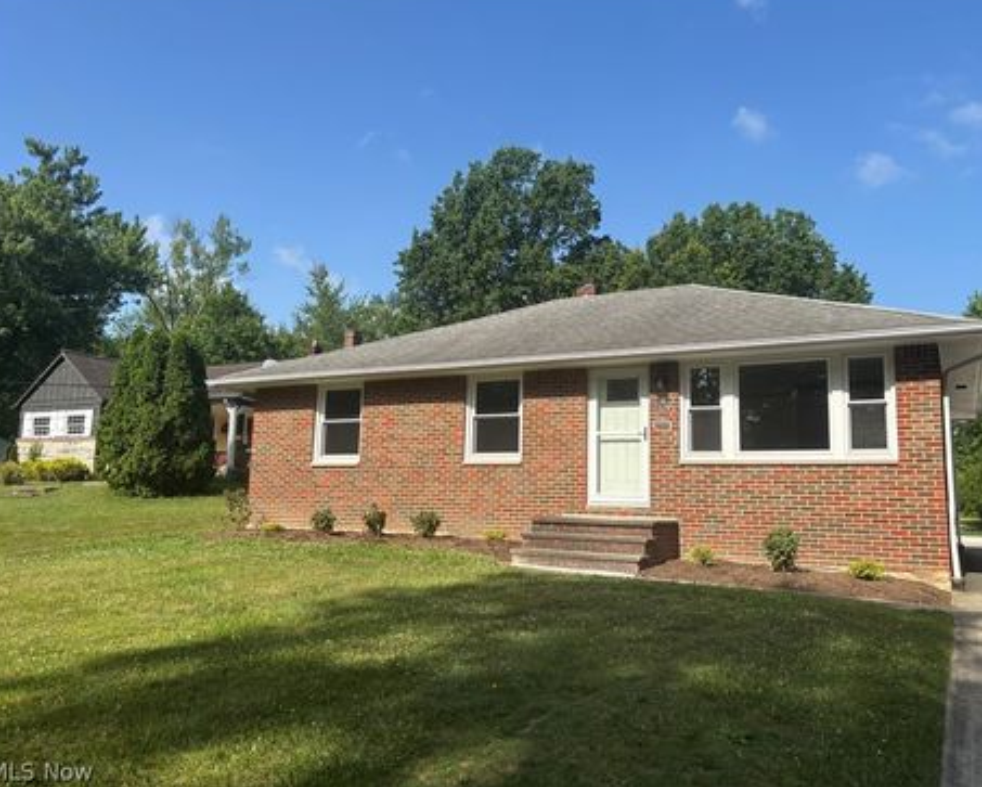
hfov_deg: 62.1
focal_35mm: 28
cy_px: 383
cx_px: 525
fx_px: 814
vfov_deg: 51.6
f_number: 1.6
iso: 50
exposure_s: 1/2513
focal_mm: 5.96
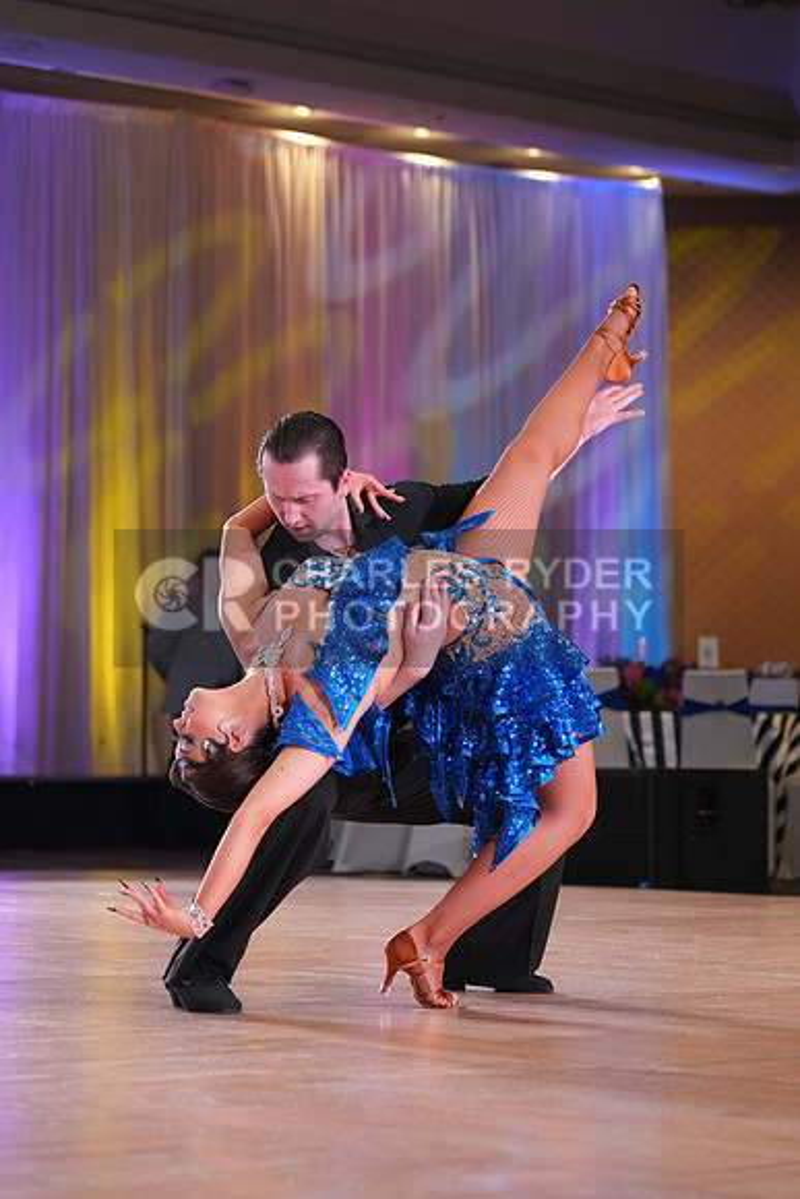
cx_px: 400
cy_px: 600
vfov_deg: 19.5
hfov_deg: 13.0
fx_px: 3498
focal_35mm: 105
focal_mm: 105
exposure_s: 1/400
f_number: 4
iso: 2500
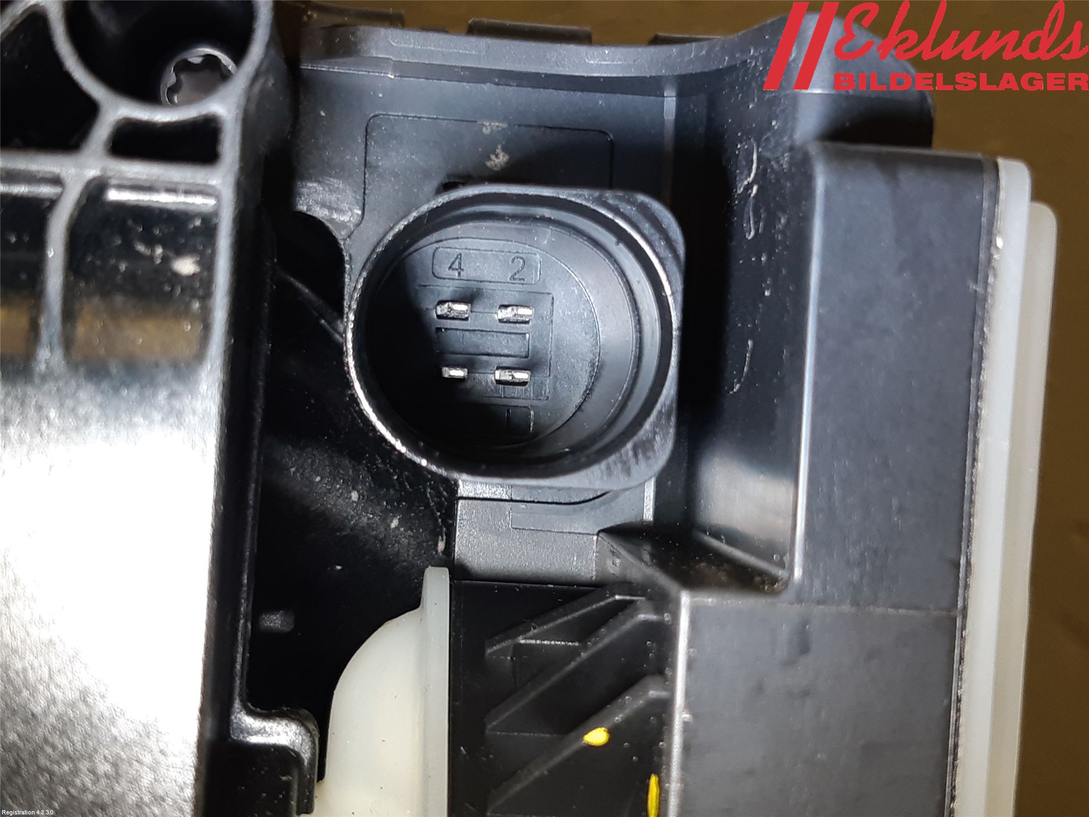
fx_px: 818
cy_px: 408
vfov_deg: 53.1
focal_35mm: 26
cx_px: 544
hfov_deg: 67.3
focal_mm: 3.93
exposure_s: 1/100
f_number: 1.7
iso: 64
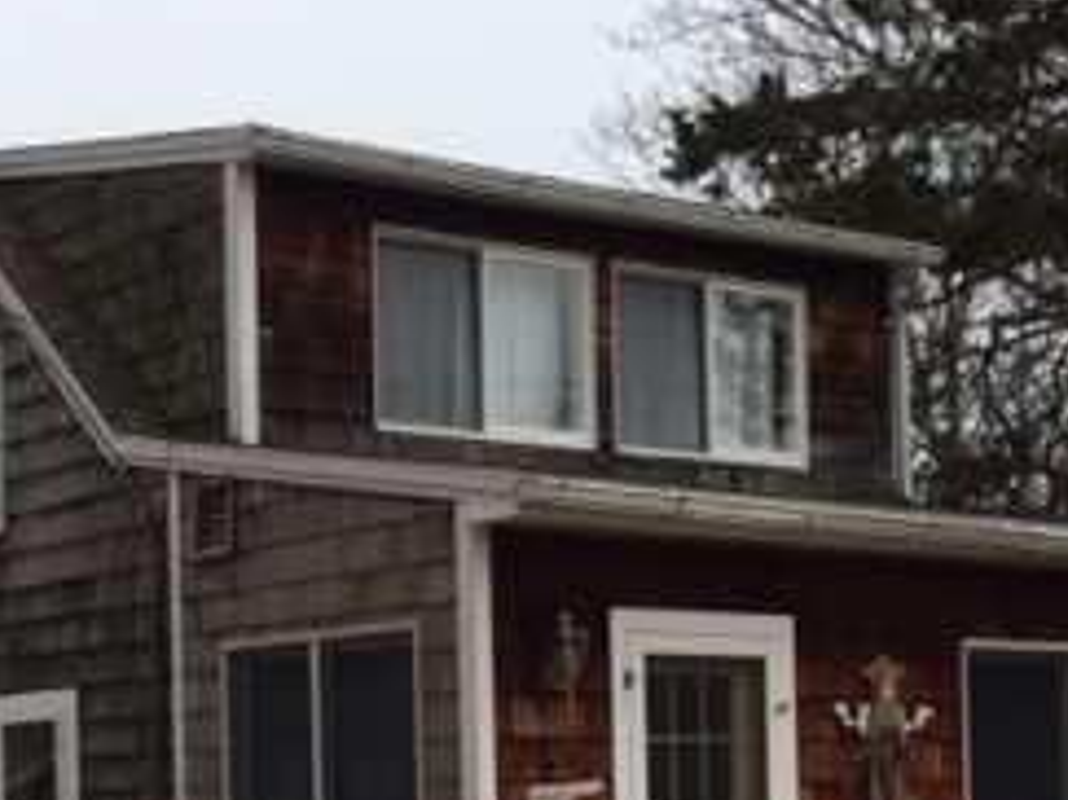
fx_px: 2436
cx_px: 202
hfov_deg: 24.3
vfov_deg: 18.3
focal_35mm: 79
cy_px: 725
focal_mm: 4.12
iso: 32
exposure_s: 1/2415
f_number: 2.2
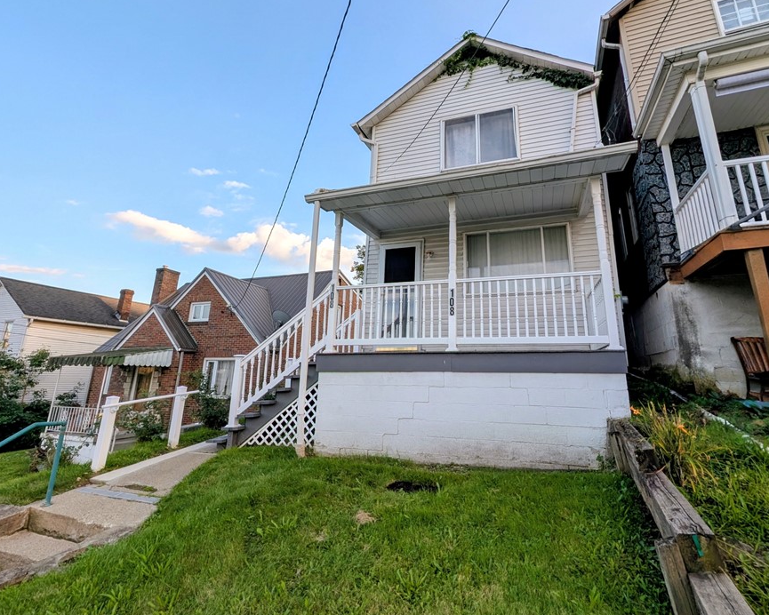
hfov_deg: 96.5
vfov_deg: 83.8
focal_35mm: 15
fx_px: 341
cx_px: 421
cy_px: 279
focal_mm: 1.95
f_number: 2.2
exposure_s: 1/429
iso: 47
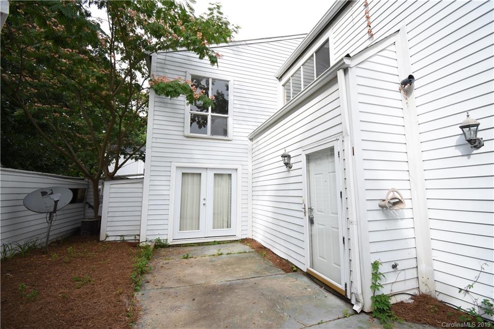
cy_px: 164
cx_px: 247
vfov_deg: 77.3
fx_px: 206
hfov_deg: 100.4
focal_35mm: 15
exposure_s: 1/160
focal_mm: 10
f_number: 4.5
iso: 100
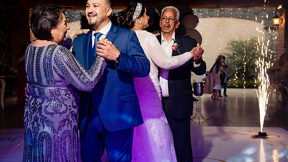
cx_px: 142
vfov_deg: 24.4
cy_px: 65
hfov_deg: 42.1
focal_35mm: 49
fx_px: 374
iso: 2000
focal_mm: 46
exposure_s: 1/200
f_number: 6.3
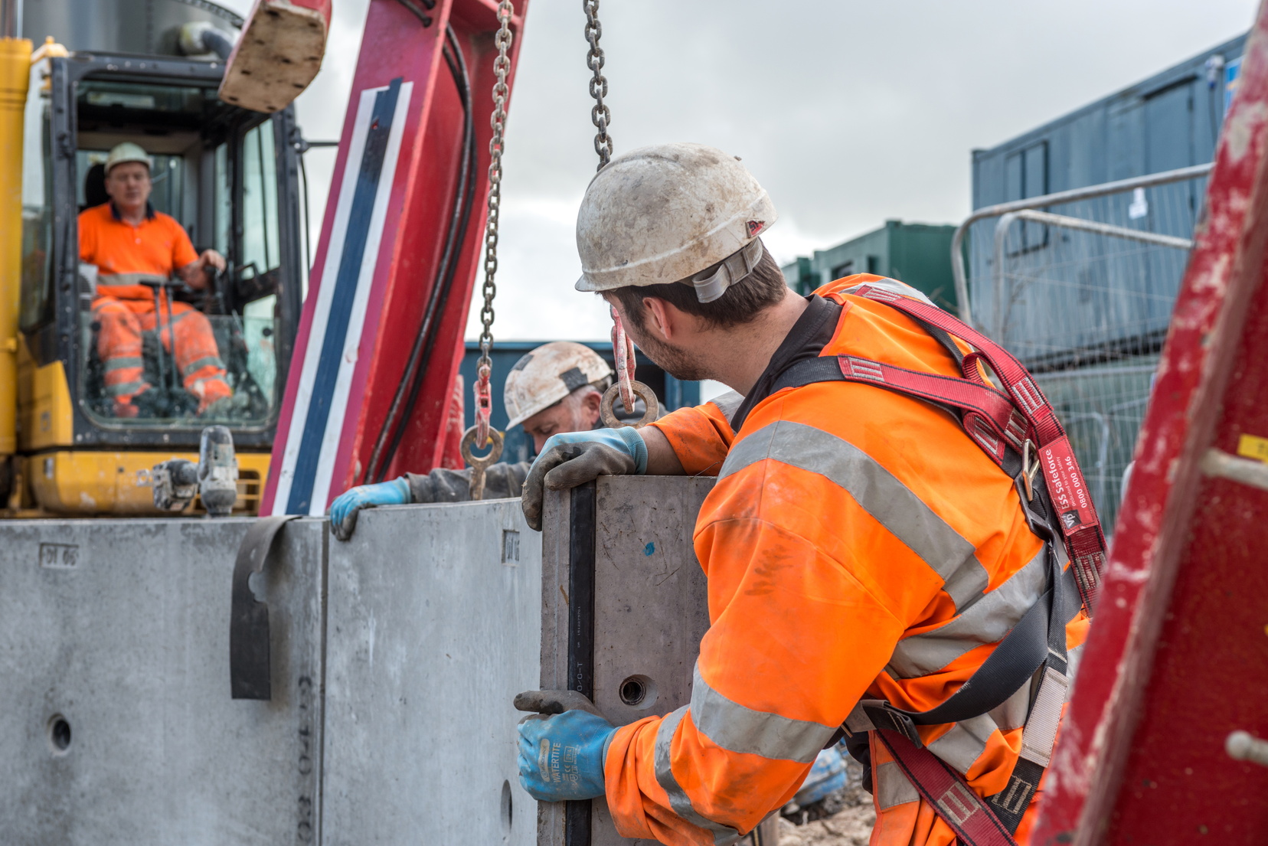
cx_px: 634
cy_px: 423
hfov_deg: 28.8
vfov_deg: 19.5
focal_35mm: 70
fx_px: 2466
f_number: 8
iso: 200
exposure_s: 1/200
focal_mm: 70
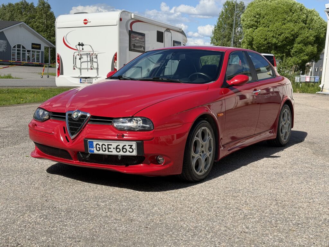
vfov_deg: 30.3
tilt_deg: -7.2
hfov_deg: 39.7
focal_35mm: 48
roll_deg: -2.5
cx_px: 164
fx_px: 456
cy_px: 124
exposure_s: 1/6024
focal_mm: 6.76
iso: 80
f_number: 1.78
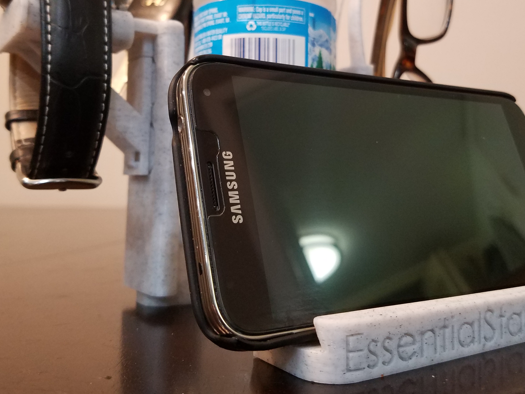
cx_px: 291
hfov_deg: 50.0
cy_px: 119
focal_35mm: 37
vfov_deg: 38.1
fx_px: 561
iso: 250
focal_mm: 4.2
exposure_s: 1/24
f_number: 1.7
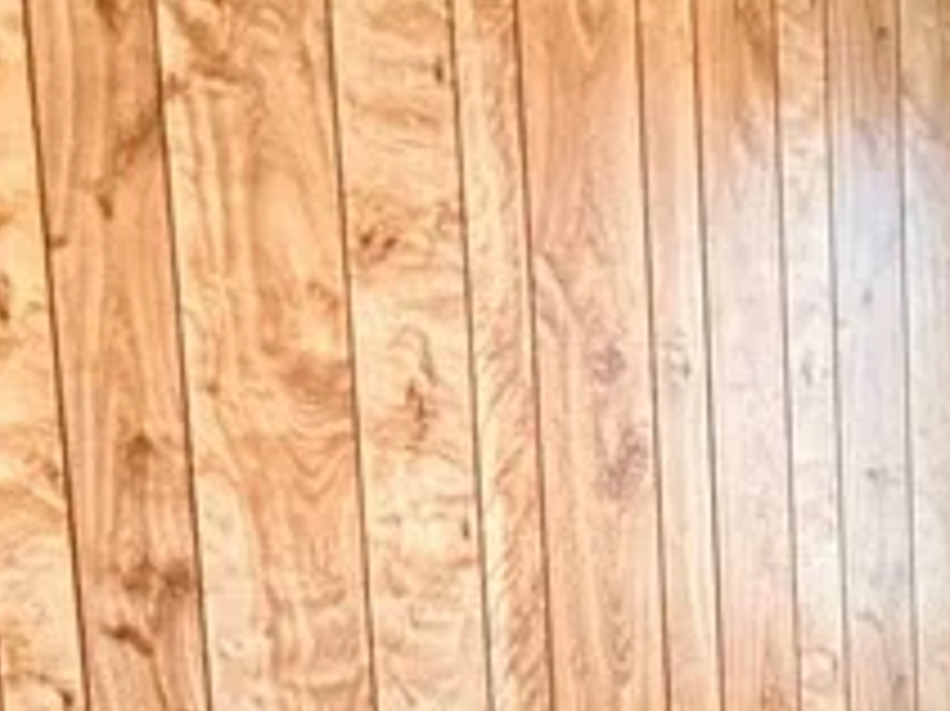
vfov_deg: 20.6
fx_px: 1865
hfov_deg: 22.5
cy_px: 783
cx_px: 1486
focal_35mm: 68
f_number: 2.2
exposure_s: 1/60
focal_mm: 2.22
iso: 640
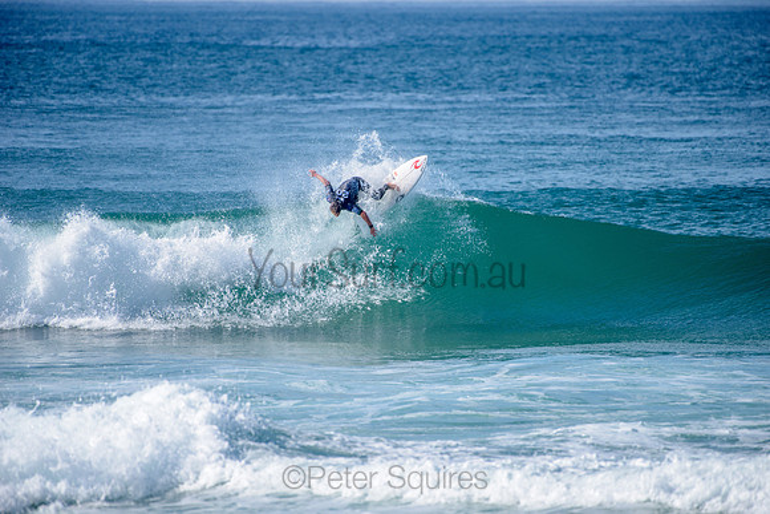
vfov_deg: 2.8
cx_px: 385
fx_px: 10696
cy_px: 257
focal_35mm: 500
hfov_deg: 4.1
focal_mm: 500
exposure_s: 1/2000
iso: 160
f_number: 5.6
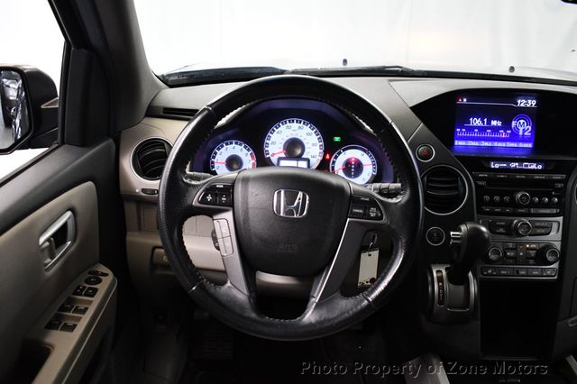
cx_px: 288
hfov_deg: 60.3
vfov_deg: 42.3
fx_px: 497
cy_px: 192
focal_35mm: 31
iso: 3200
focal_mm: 21
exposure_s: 1/100
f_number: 3.8
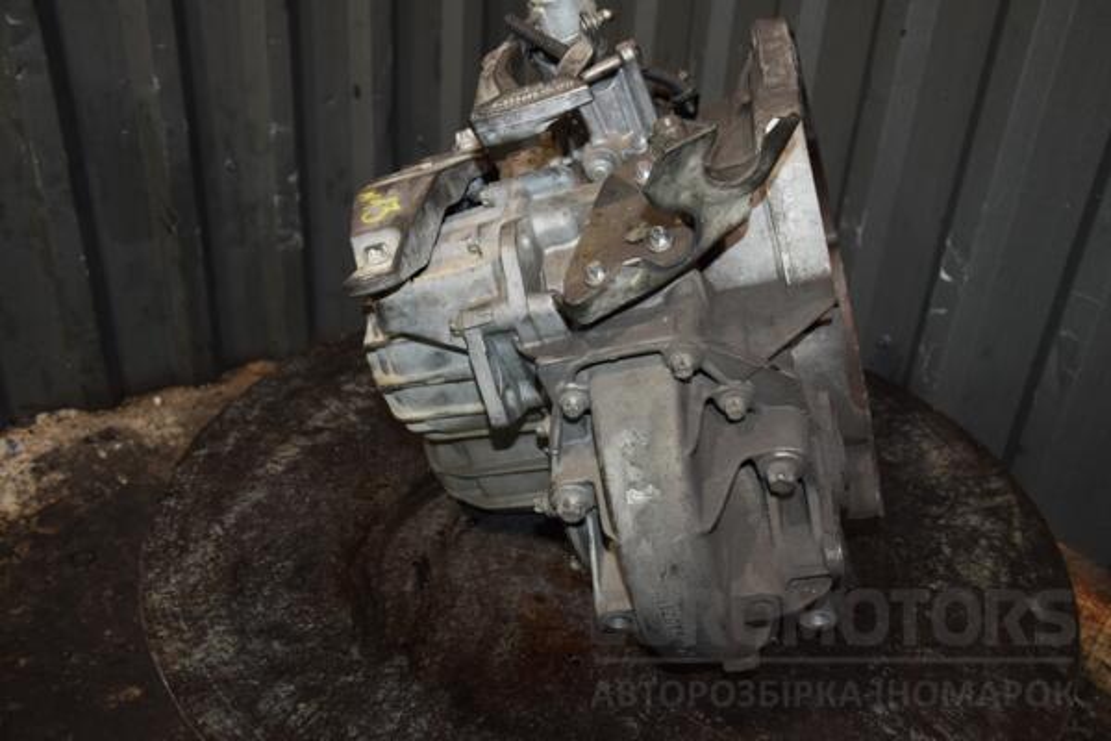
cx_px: 556
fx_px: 1018
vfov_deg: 40.0
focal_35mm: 33
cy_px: 370
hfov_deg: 57.2
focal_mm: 22
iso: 800
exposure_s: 1/60
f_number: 5
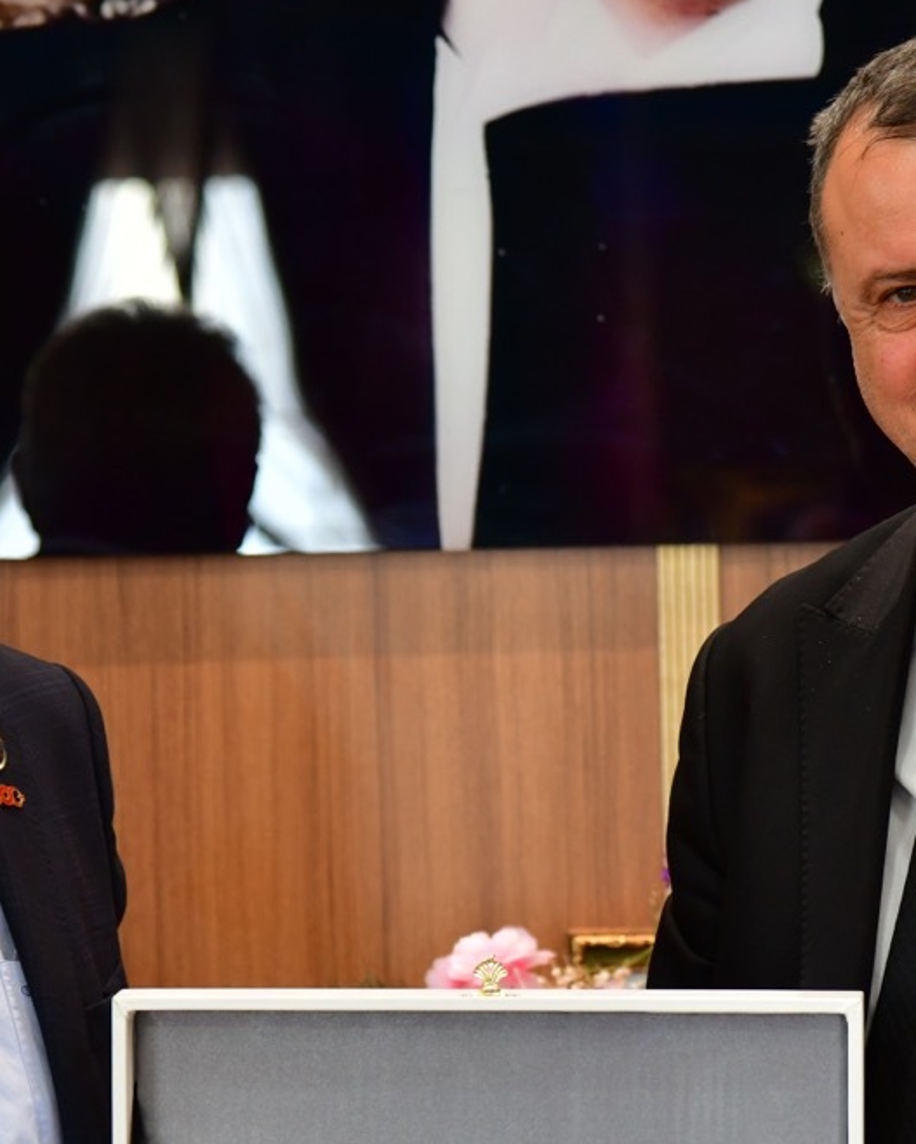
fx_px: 7823
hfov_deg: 6.7
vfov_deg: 8.3
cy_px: 890
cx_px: 544
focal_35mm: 231
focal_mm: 100
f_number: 4.5
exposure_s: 1/60
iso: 800
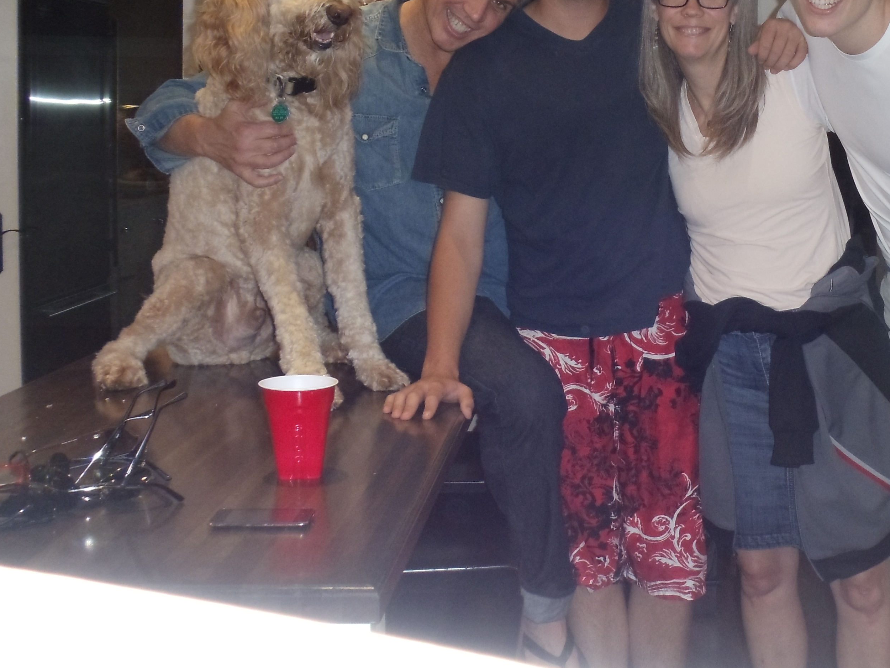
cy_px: 160
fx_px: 1954
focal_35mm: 76
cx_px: 691
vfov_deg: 19.2
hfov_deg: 25.3
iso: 200
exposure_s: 1/30
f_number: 3.5
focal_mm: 6
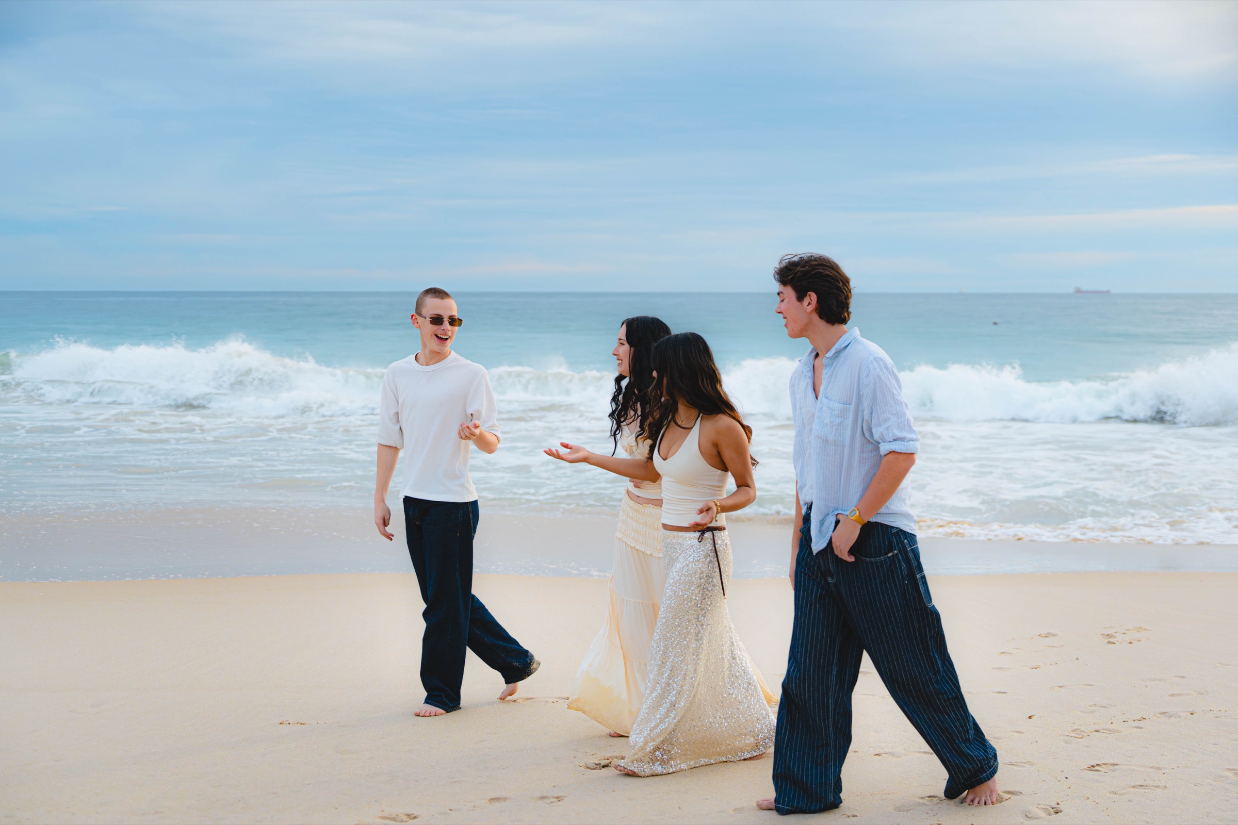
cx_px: 619
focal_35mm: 42
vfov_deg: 31.9
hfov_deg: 46.4
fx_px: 1444
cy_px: 412
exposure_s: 1/8000
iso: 1600
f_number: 2
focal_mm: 42
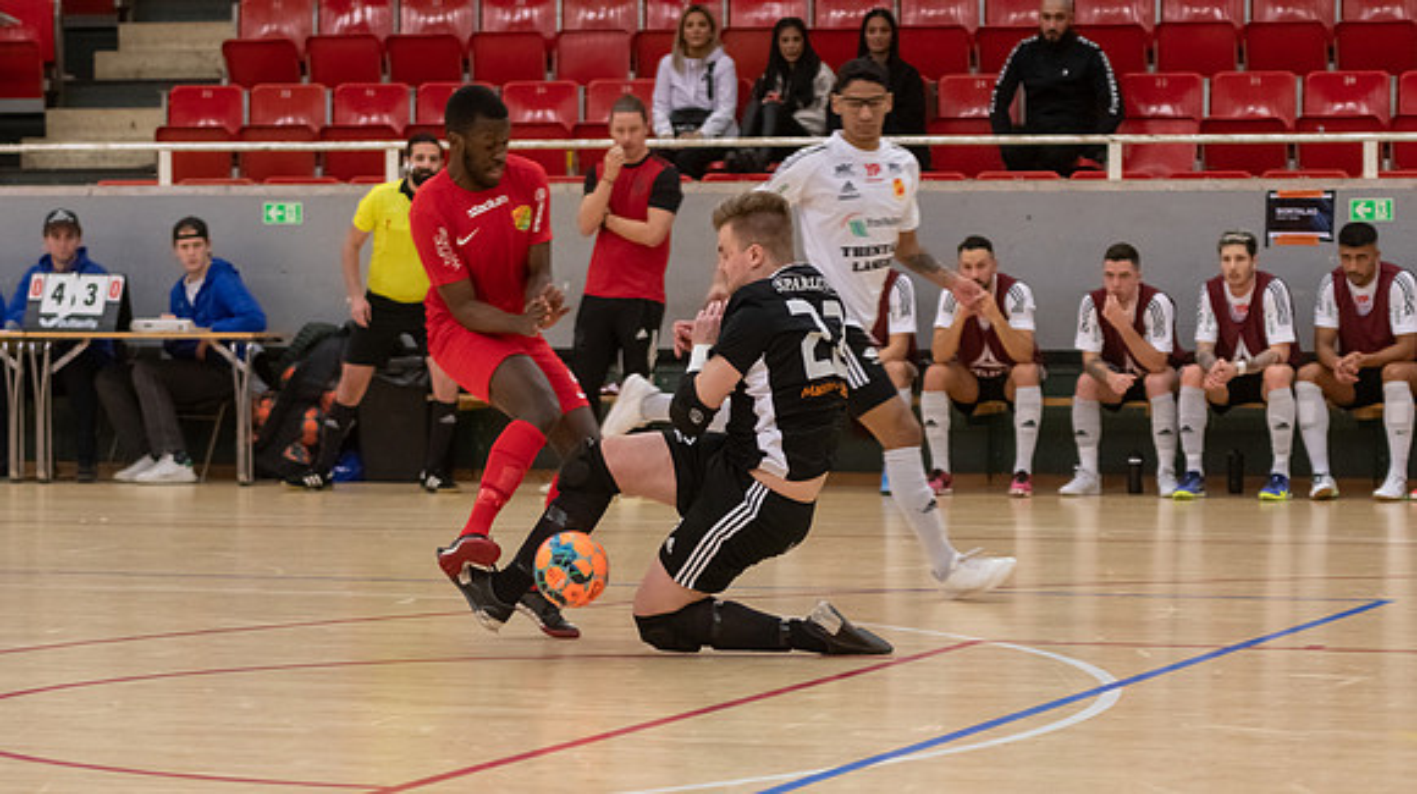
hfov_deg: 16.6
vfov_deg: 9.3
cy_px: 557
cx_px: 834
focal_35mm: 130
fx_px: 4866
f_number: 3.2
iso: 720
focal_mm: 70
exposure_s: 1/800
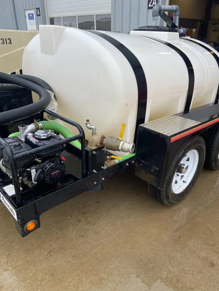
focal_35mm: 26
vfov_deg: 67.3
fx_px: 219
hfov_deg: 53.1
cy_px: 146
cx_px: 110
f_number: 1.8
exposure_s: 1/305
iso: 32
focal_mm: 4.25
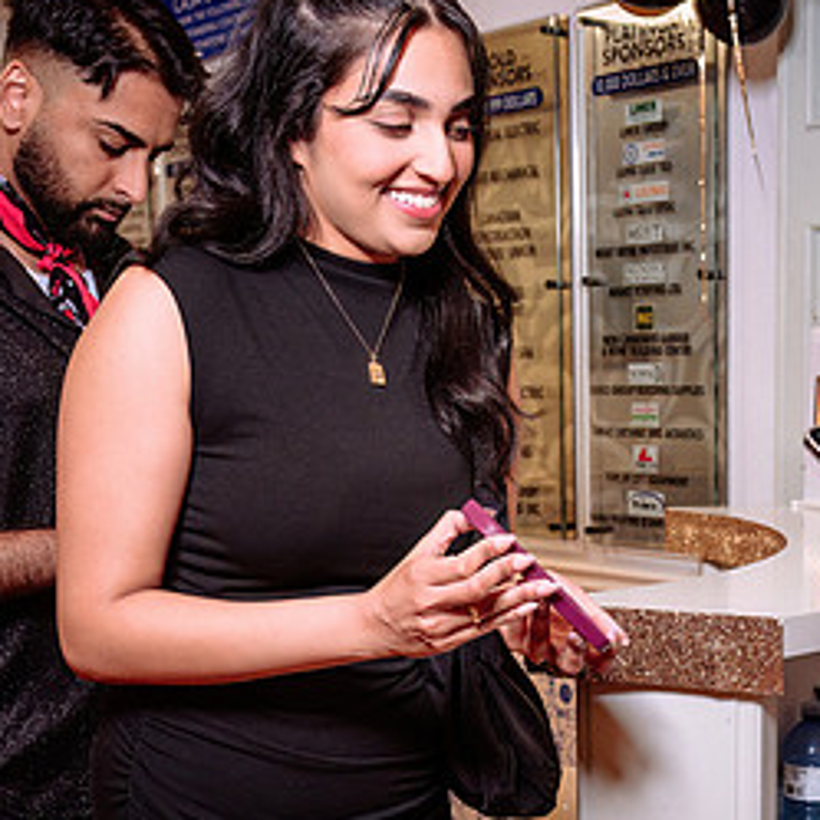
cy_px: 635
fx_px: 1608
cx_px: 614
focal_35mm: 60
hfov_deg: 28.2
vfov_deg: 28.1
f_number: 4.5
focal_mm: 26.5
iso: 500
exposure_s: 1/160
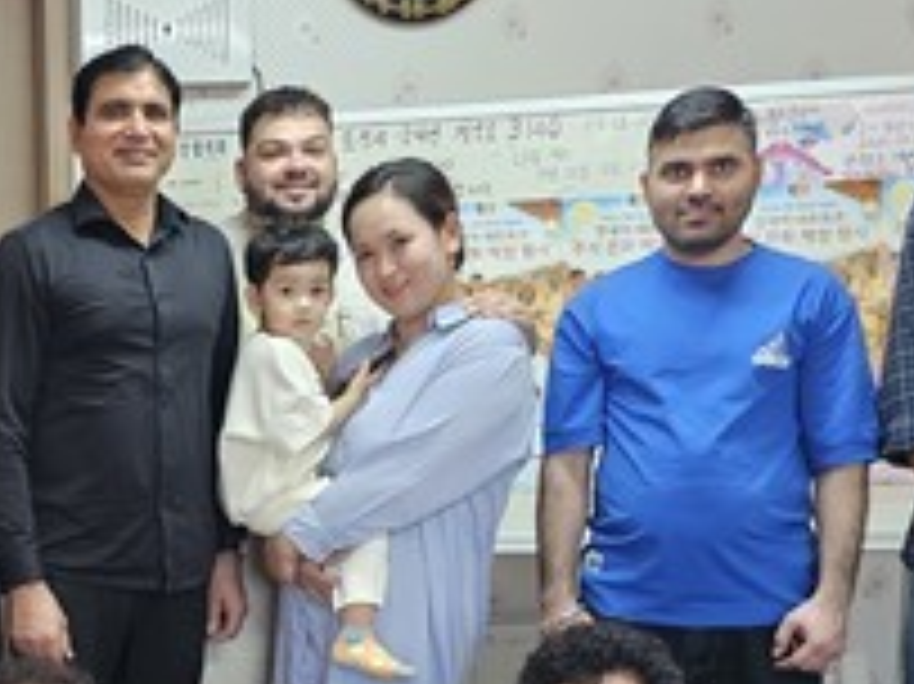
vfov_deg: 20.8
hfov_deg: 27.1
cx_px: 14
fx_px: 1794
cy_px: 711
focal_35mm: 68
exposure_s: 1/120
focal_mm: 6.3
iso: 320
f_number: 1.7
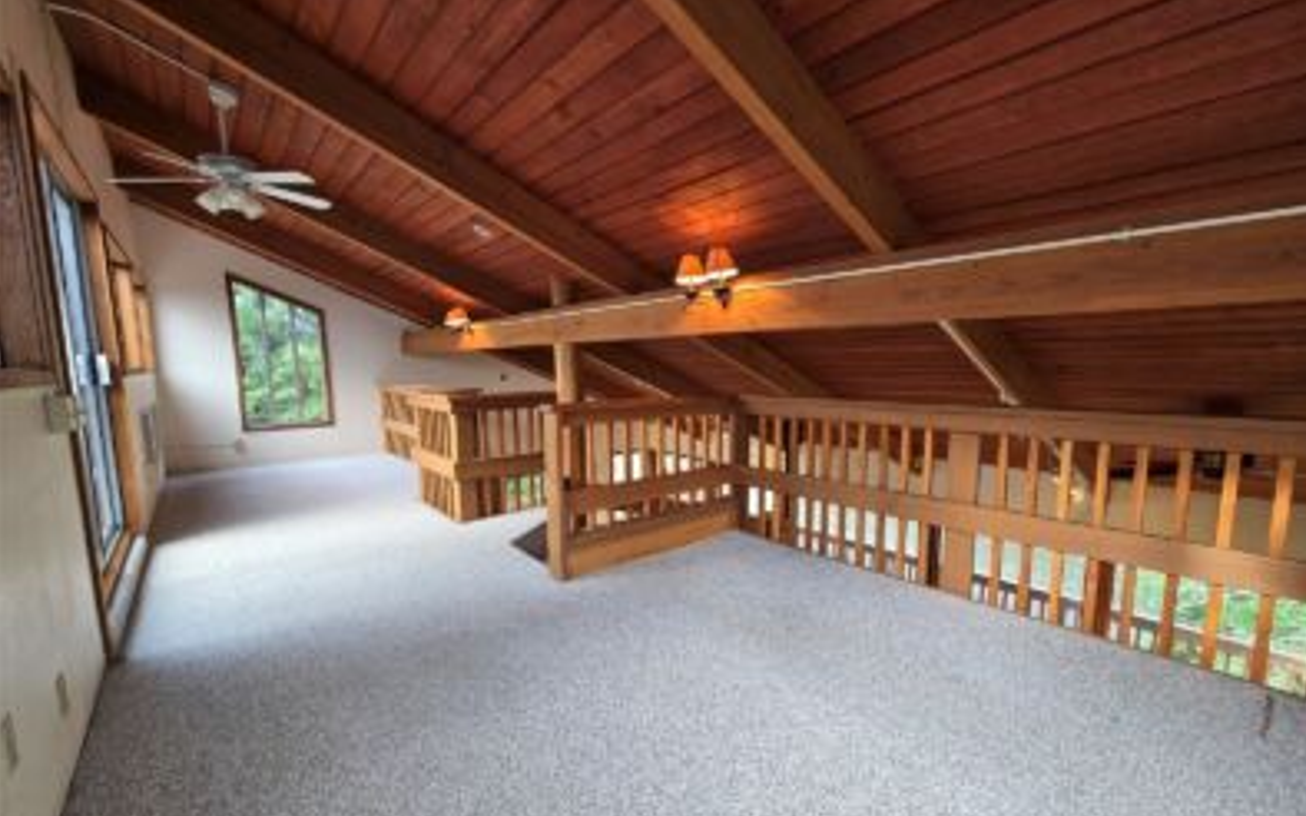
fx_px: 498
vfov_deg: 78.5
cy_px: 435
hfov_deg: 105.3
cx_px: 660
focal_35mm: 14
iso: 125
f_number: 2.2
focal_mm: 2.2
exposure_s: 1/60
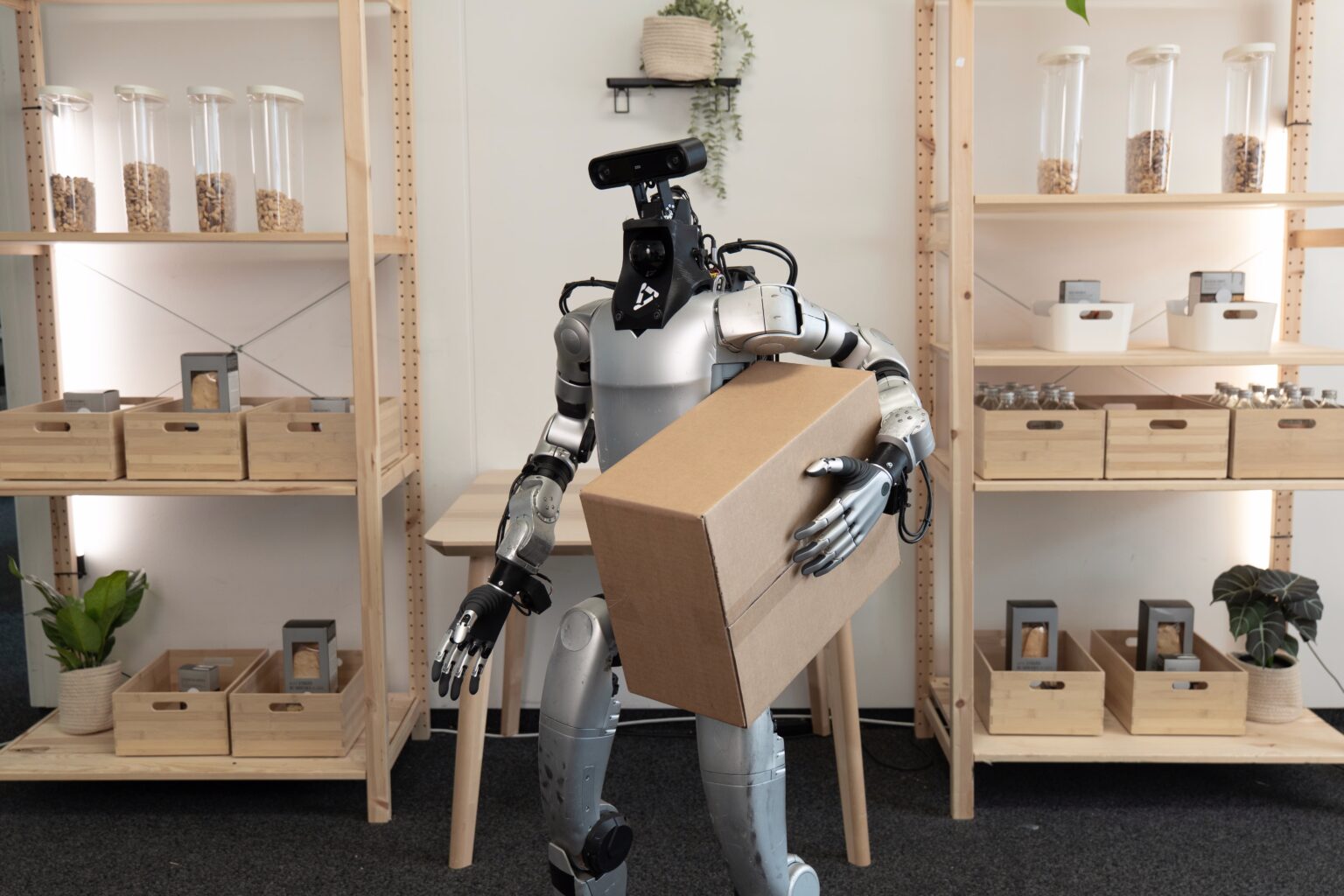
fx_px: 1269
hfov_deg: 55.8
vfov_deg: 38.9
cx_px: 672
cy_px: 448
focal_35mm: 34
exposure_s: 1/50
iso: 320
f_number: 5.2
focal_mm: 34
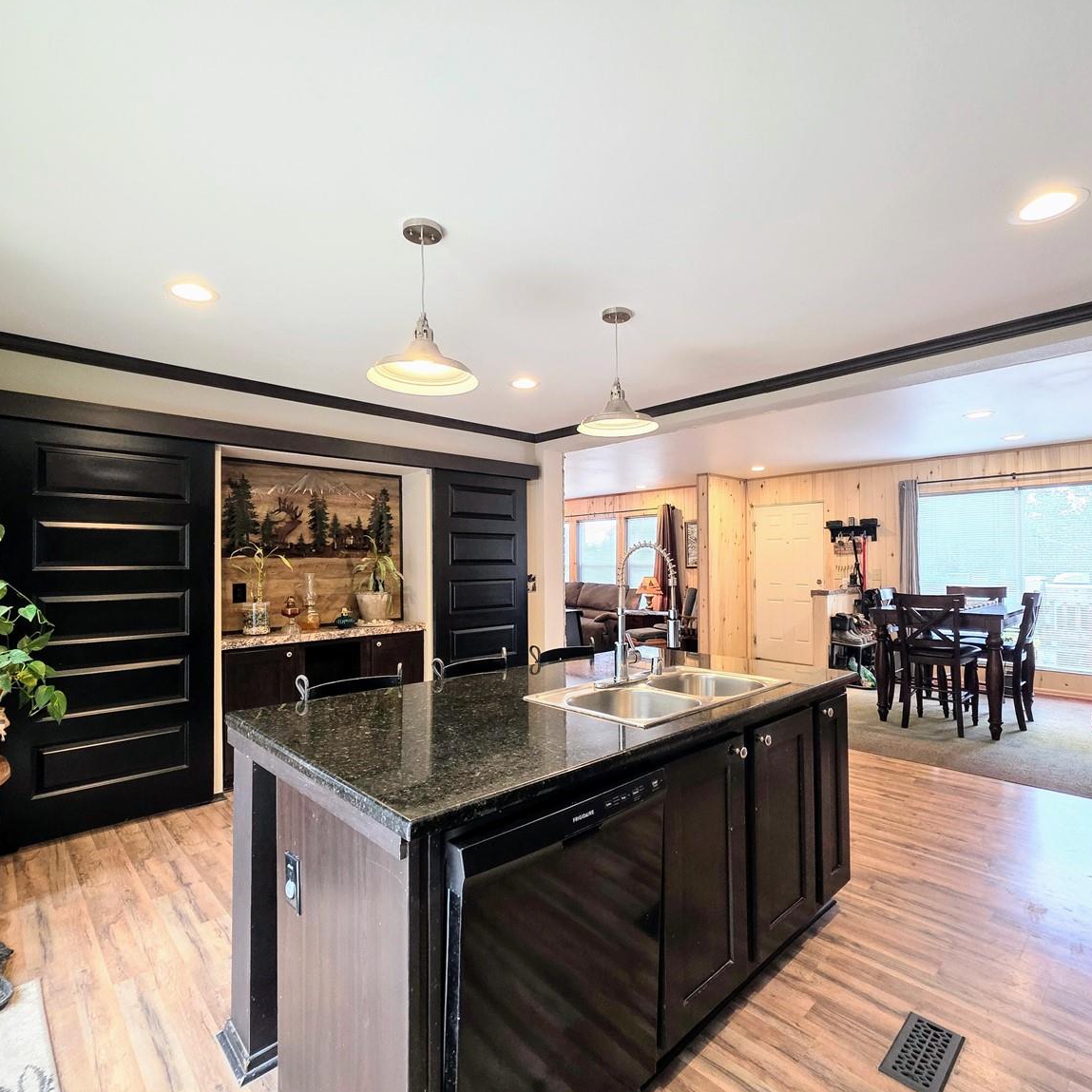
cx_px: 549
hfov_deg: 87.4
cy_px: 550
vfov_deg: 87.4
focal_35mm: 16
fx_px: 571
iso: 200
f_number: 1.9
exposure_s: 1/120
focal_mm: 2.2
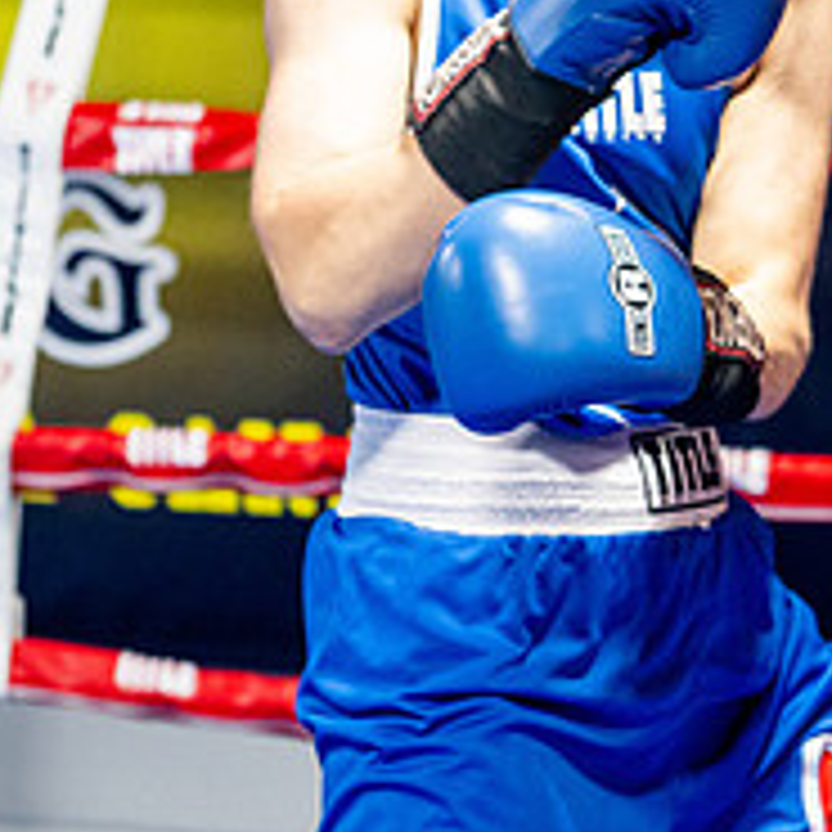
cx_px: 823
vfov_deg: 8.7
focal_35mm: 200
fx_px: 5439
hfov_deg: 8.7
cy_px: 398
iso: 4000
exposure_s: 1/800
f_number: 2
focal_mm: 60
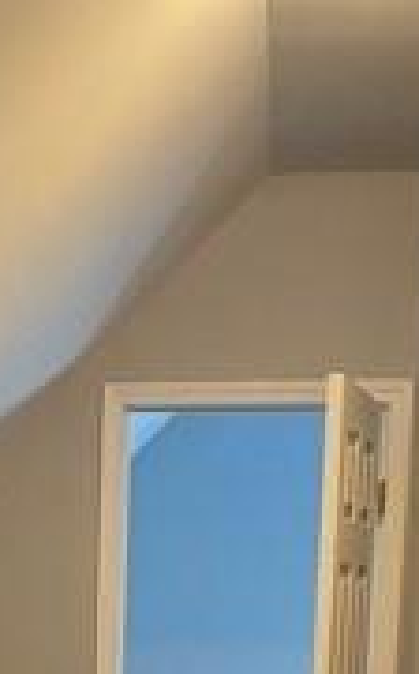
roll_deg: -0.9
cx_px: -15
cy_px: 1015
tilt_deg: -11.4
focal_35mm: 98
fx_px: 1796
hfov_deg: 13.1
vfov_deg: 18.7
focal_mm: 5.1
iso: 500
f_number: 1.6
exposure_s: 1/30
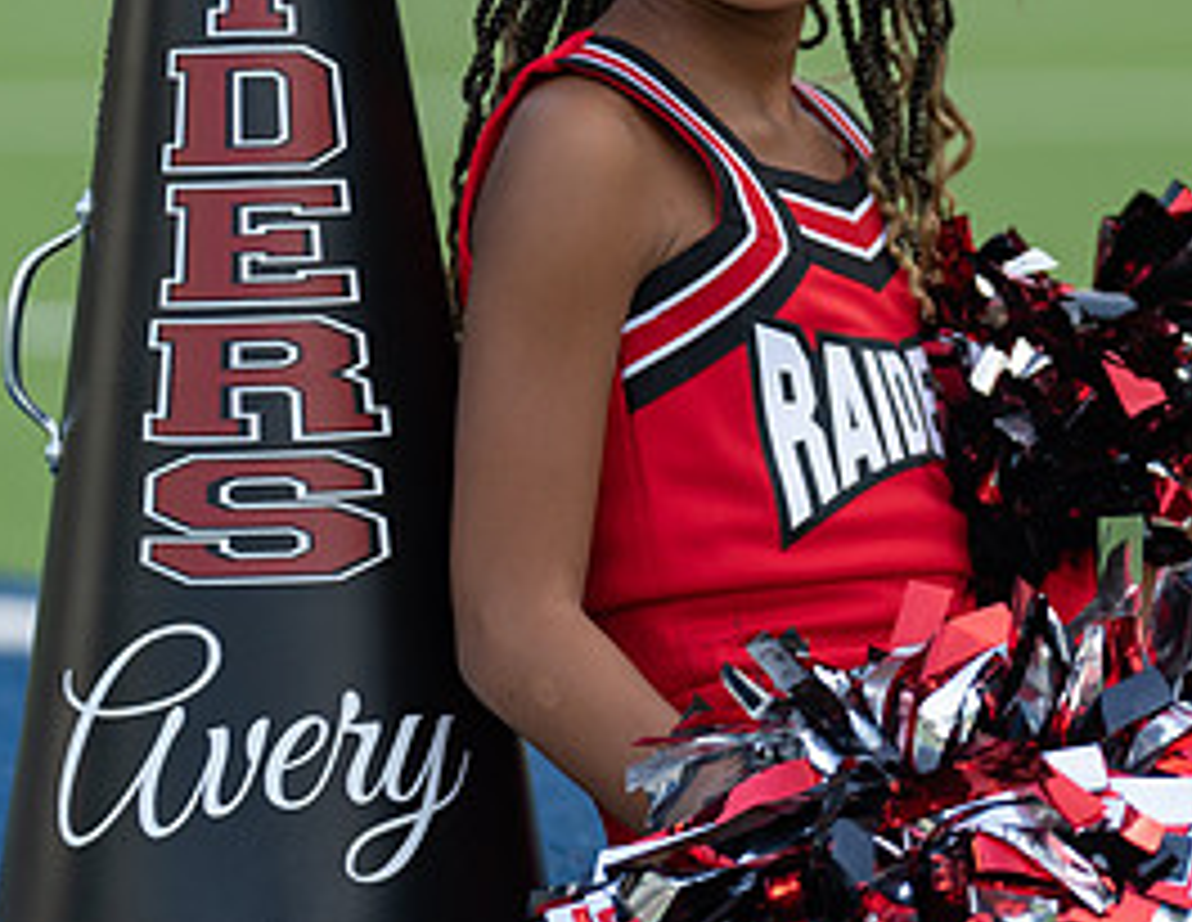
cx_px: 847
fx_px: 13409
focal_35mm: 385
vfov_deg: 3.9
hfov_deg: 5.1
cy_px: 110
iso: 160
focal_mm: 154
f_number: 2.8
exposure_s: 1/320
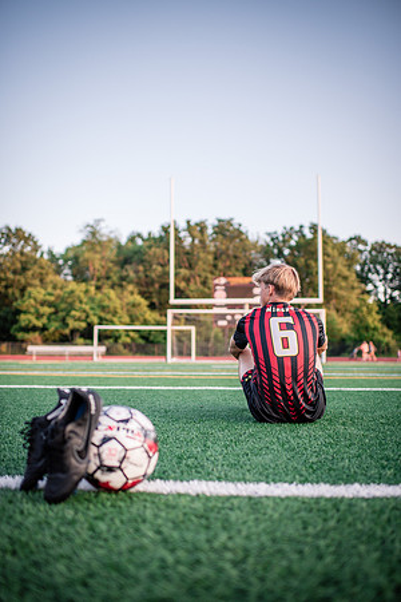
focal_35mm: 35
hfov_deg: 37.9
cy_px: 301
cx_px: 200
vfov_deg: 54.4
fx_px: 585
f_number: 1.8
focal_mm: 35
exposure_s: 1/1250
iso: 320
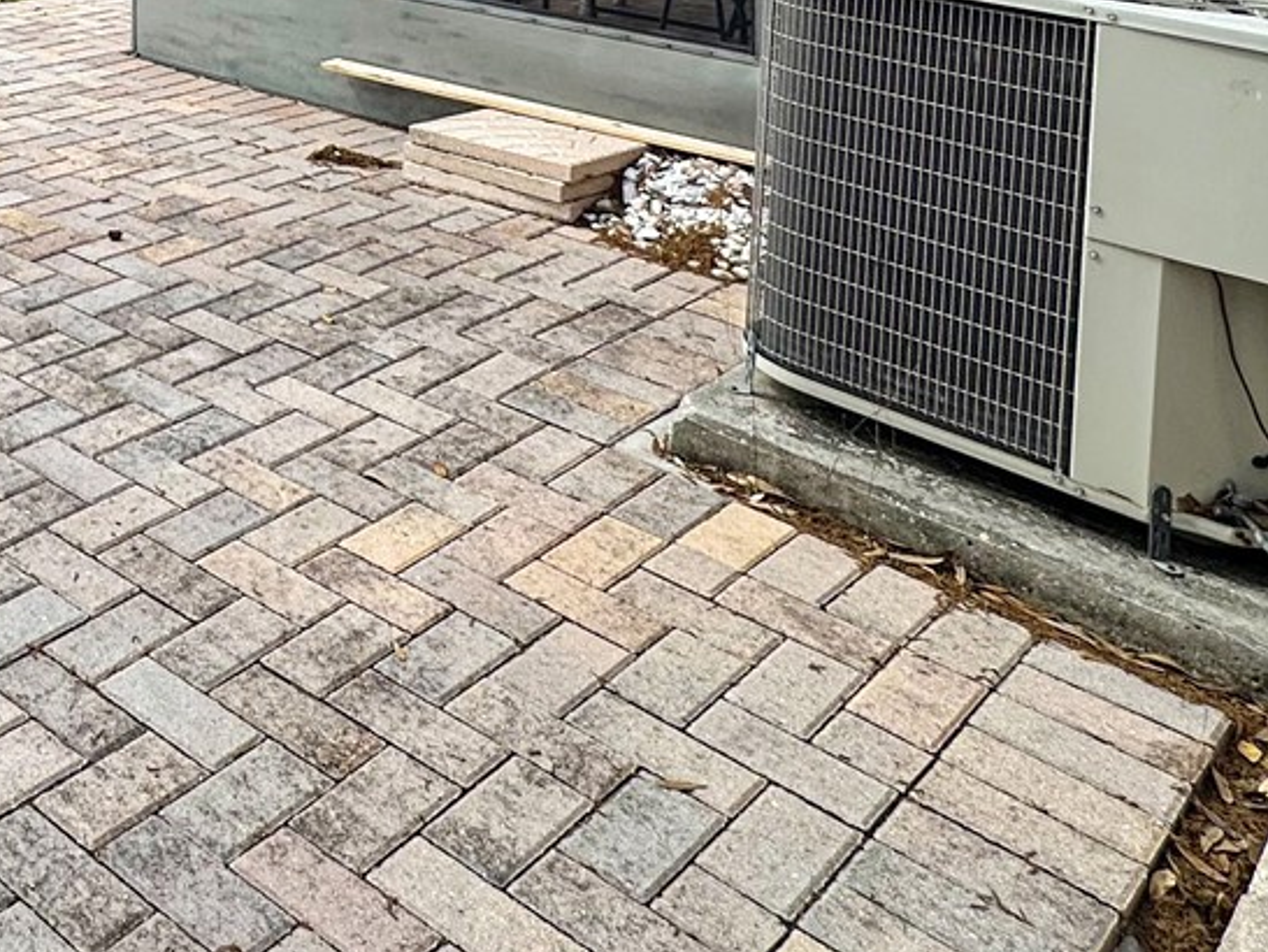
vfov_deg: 28.5
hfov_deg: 39.1
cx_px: -67
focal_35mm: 41
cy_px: -300
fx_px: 1503
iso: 40
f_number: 2.2
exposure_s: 1/950
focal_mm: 2.22
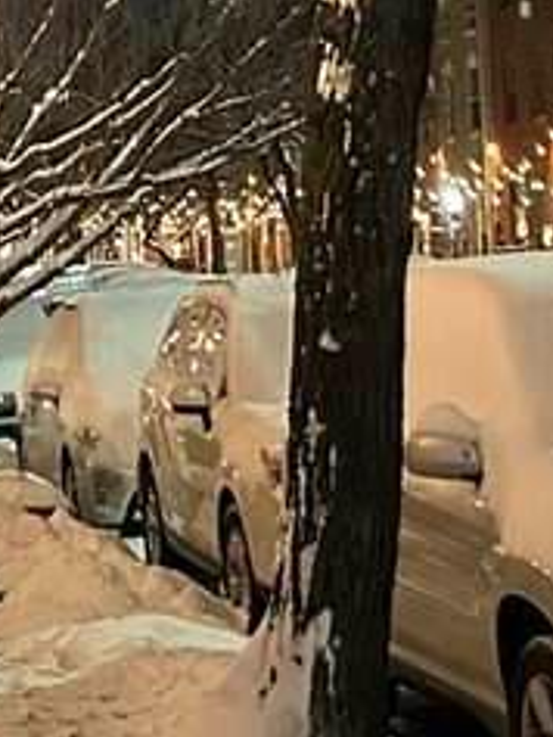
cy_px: -131
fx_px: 2873
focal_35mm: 135
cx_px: 121
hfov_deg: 11.0
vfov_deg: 14.2
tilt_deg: +9.2
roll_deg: -1.2
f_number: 1.5
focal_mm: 5.7
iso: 640
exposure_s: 1/30
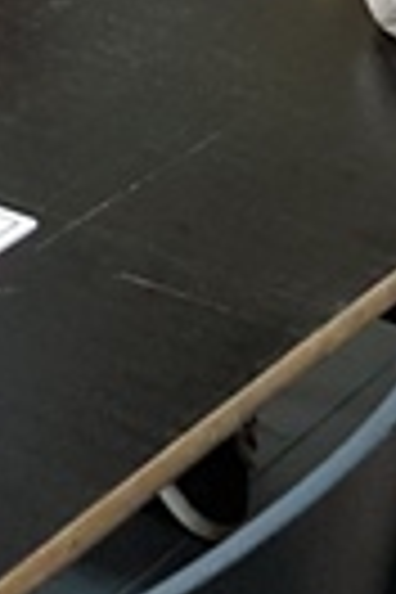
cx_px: 184
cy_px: -202
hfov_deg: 8.7
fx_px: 2590
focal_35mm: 157
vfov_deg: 12.6
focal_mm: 4.2
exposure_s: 1/50
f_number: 1.7
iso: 200
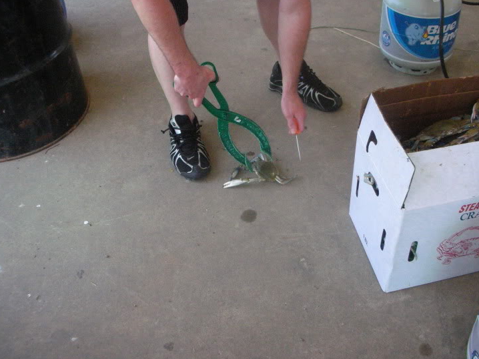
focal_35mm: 39
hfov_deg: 47.9
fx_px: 539
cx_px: 250
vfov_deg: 36.8
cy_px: 159
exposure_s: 1/369
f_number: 3
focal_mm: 5.8
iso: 400
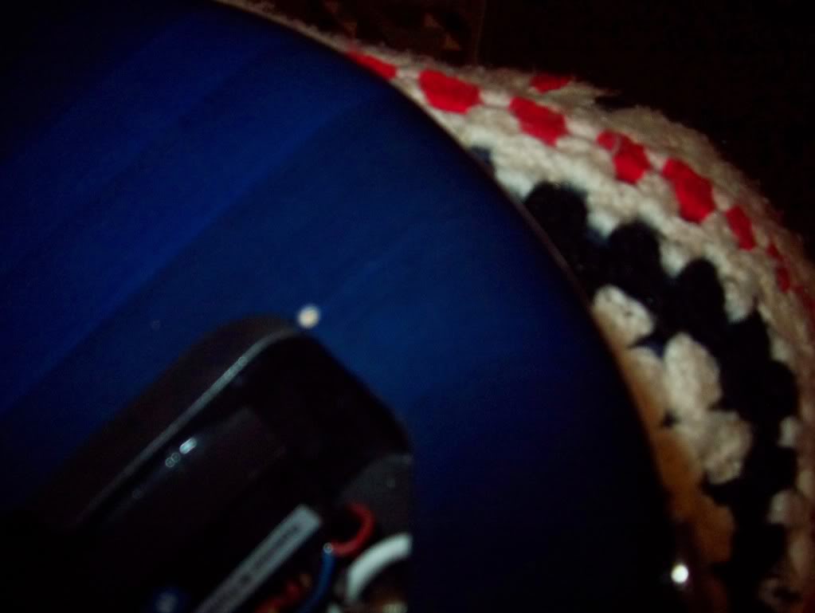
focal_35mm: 38
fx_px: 895
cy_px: 306
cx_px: 408
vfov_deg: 37.8
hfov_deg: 48.9
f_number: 3.9
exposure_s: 1/60
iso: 250
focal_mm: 6.3
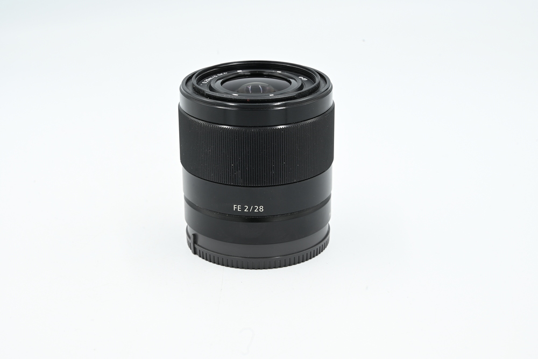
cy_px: 180
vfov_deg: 18.2
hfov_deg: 27.0
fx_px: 1121
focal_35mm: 75
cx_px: 269
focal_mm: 75
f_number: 14
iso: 100
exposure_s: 1/13
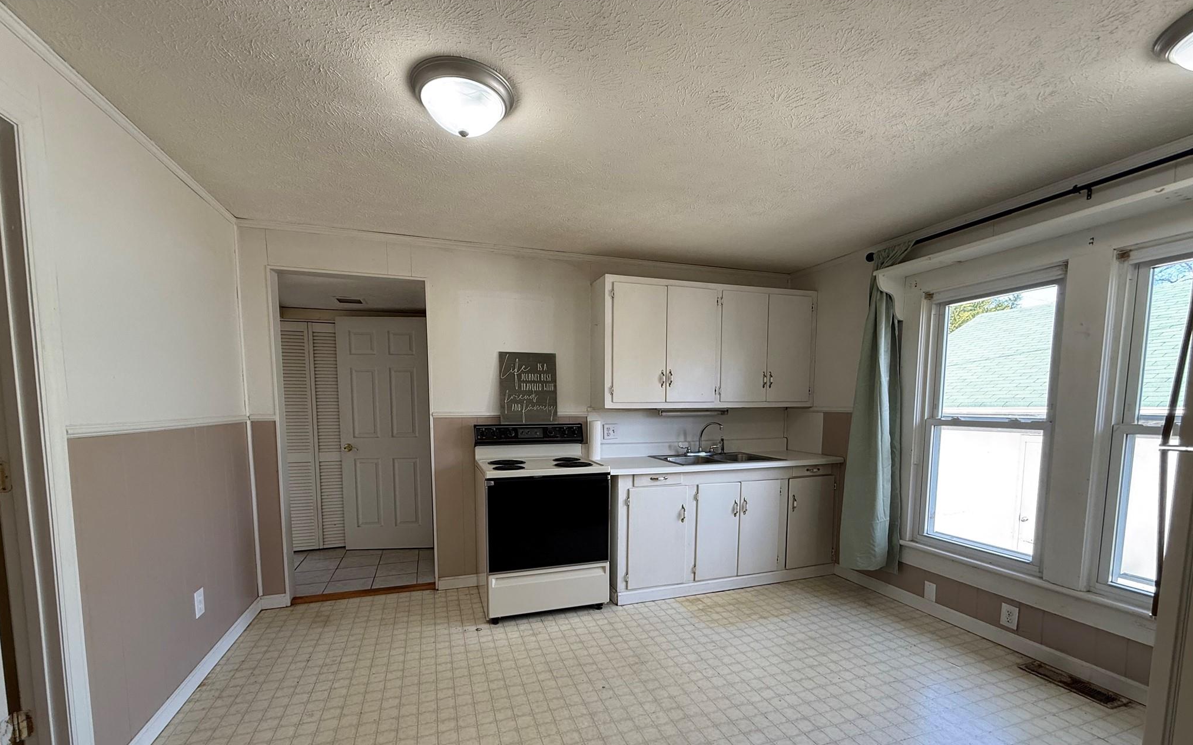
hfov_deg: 101.5
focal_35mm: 15
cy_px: 444
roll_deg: -0.7
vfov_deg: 74.0
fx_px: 488
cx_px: 592
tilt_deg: -4.9
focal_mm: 2.22
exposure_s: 1/120
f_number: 2.2
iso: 125
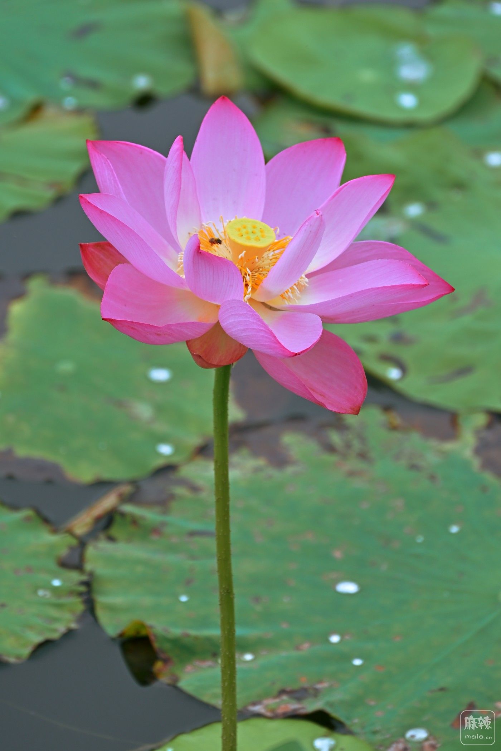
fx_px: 6262
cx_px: 250
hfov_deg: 4.6
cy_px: 376
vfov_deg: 6.9
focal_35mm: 300
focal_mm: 200
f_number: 6.3
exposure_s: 1/125
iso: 100
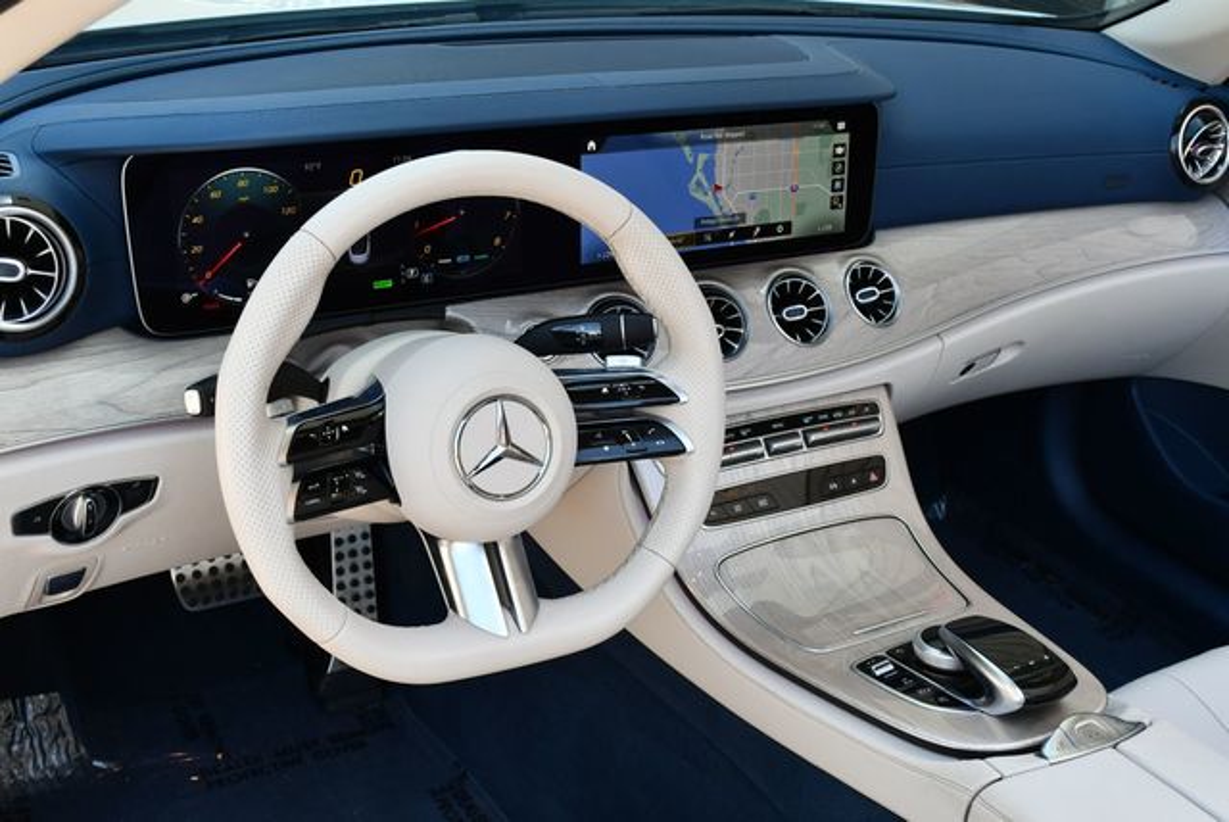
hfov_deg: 44.5
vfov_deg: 30.6
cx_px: 614
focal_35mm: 44
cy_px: 411
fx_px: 1503
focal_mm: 22
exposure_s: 1/250
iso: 400
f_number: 5
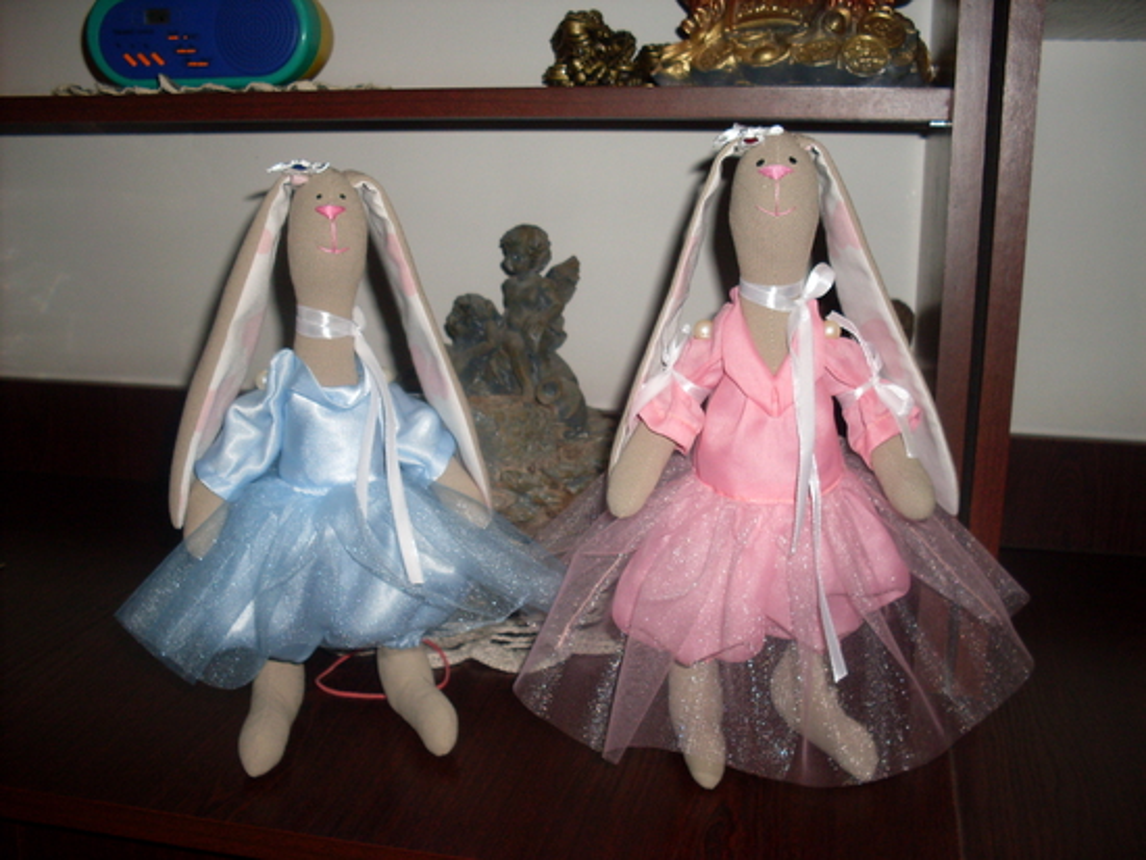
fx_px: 1259
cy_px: 430
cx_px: 573
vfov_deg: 37.7
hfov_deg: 49.0
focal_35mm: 38
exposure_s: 1/45
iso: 100
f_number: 2.8
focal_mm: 6.3
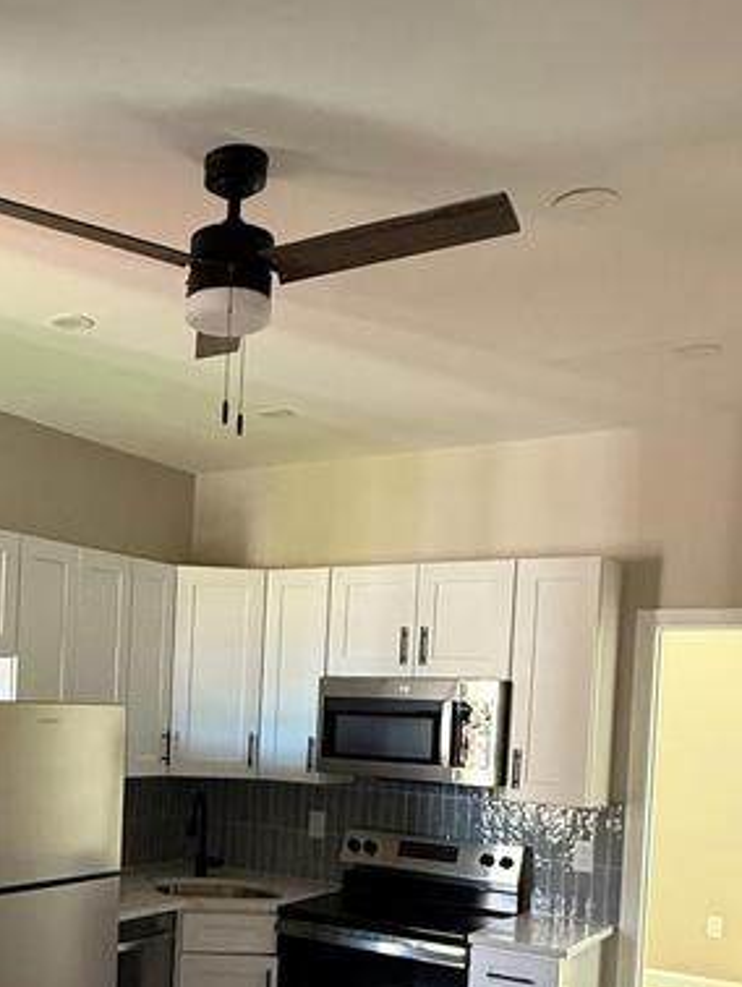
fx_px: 1142
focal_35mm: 40
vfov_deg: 45.2
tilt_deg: -1.8
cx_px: 91
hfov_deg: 34.2
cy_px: 742
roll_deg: -3.2
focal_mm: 2.22
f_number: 2.2
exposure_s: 1/60
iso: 640
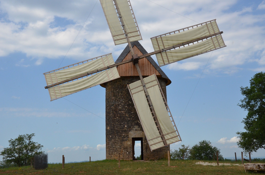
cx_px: 131
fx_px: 360
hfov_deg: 40.4
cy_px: 88
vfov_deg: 27.4
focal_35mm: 49
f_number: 16
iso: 1000
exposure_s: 1/1000
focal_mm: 32
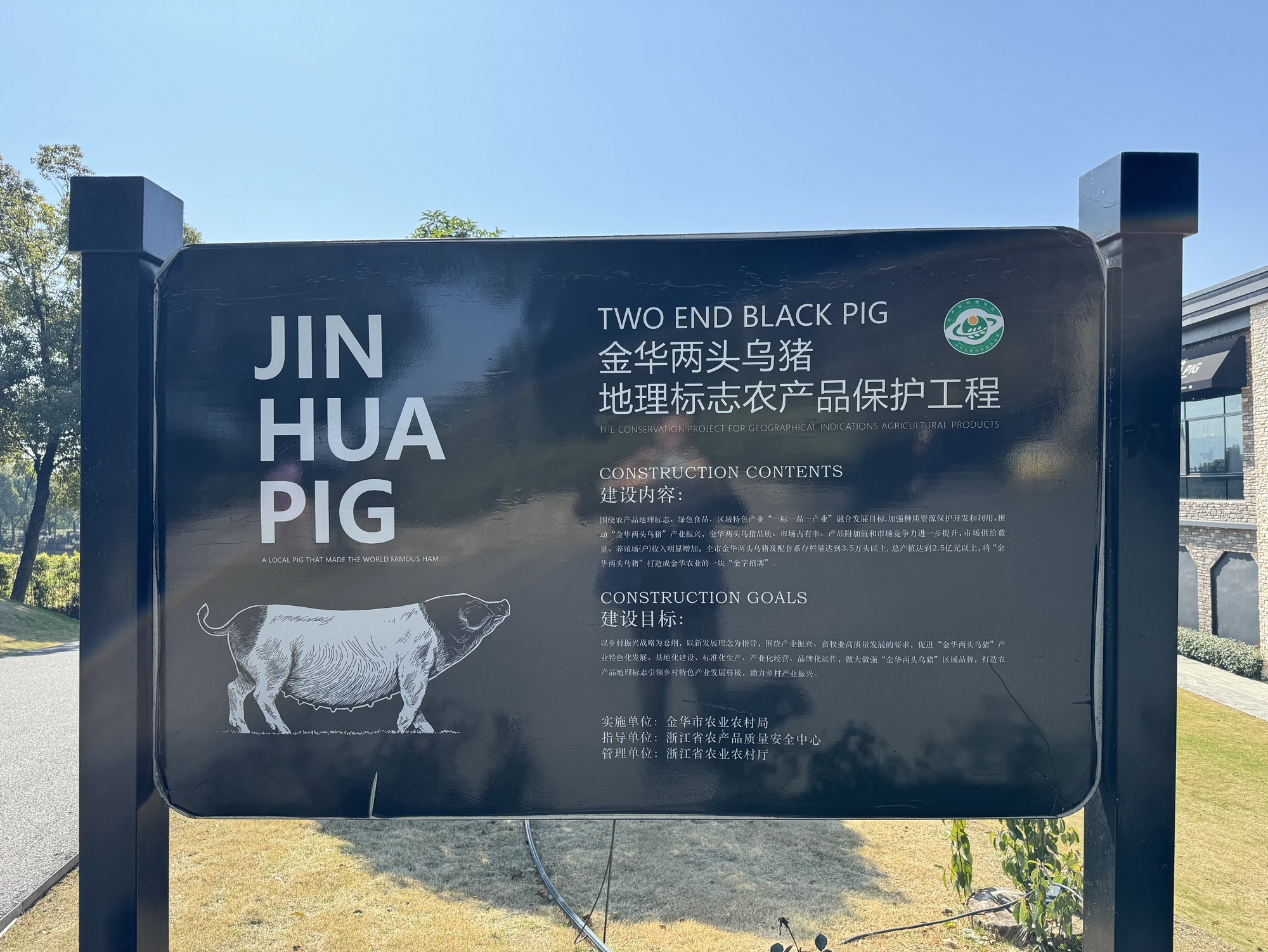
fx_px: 880
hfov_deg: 71.6
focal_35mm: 24
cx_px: 634
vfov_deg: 56.9
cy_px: 476
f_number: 1.78
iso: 80
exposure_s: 1/1869
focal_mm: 6.86
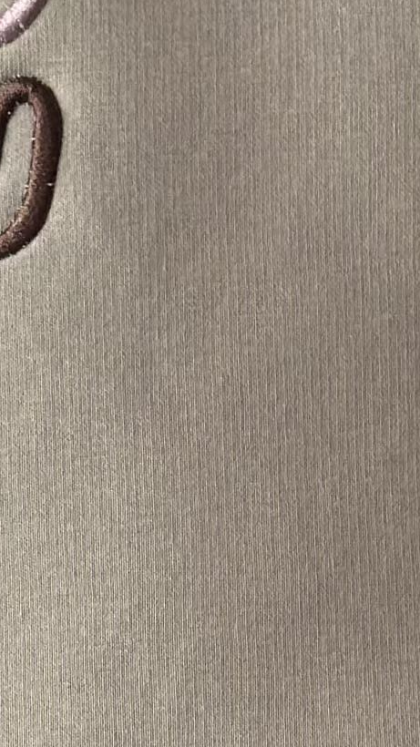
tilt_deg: -0.2
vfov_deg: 8.3
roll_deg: +0.4
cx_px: 102
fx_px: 5090
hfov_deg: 4.7
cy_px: 783
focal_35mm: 257
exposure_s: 1/94
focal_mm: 6.86
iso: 125
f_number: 1.78
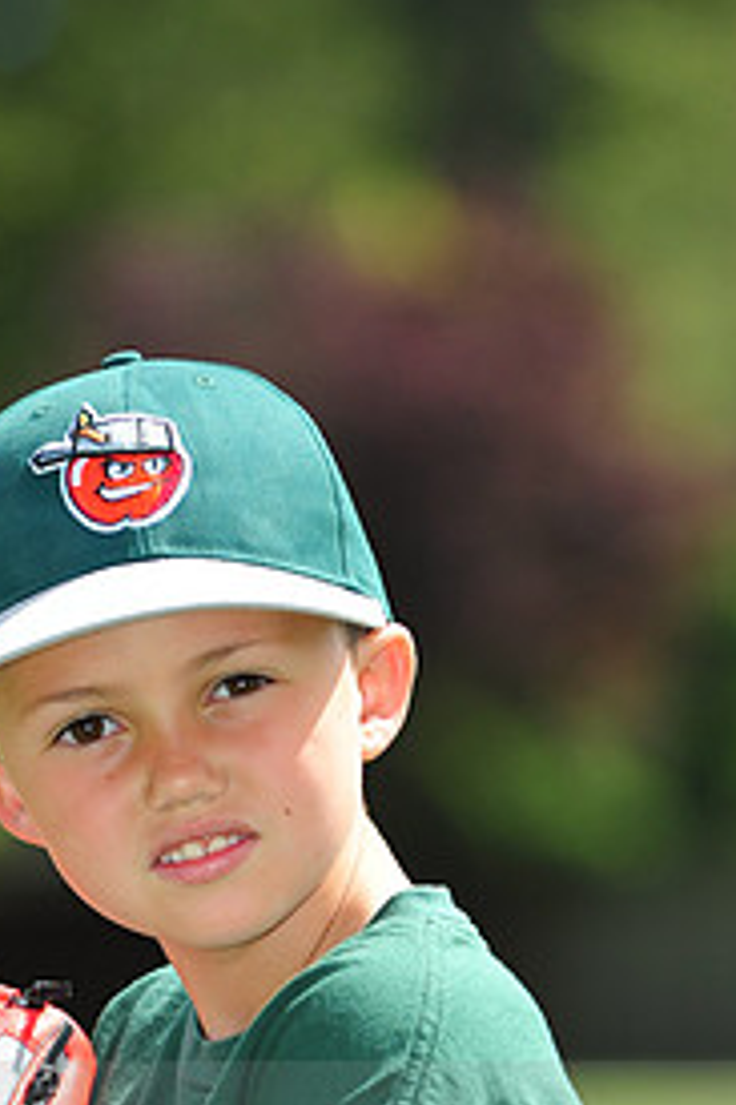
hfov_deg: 3.3
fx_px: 12957
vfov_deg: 4.9
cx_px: 137
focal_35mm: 422
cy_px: 1117
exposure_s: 1/1600
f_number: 5
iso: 400
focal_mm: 200
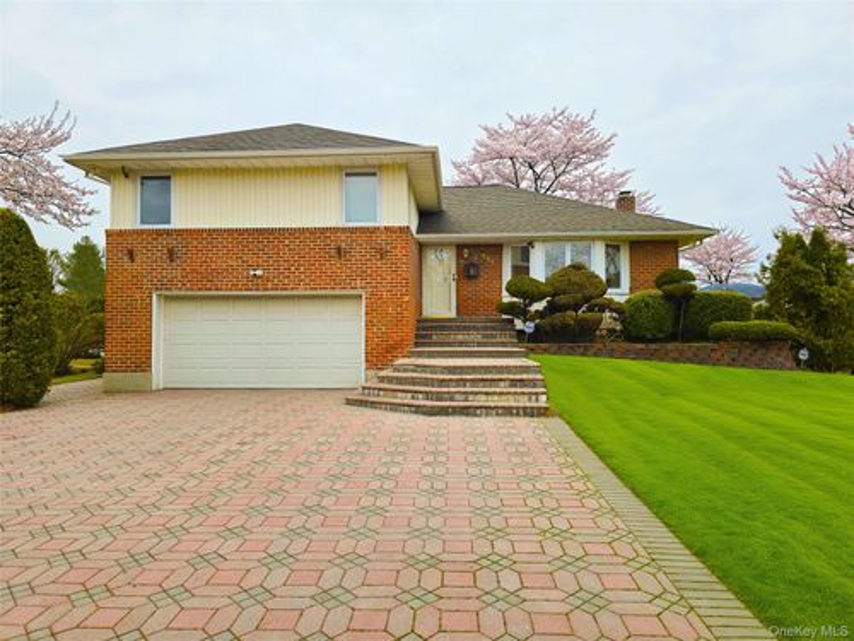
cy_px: 320
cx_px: 427
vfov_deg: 58.9
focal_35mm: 23
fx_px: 567
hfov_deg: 73.9
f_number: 1.7
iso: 12
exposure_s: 1/550
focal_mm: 6.3
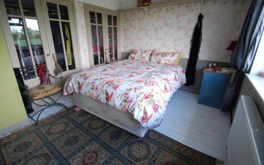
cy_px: 76
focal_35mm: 16
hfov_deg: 97.8
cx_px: 136
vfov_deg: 71.1
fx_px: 115
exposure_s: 1/60
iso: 400
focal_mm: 10
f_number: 4
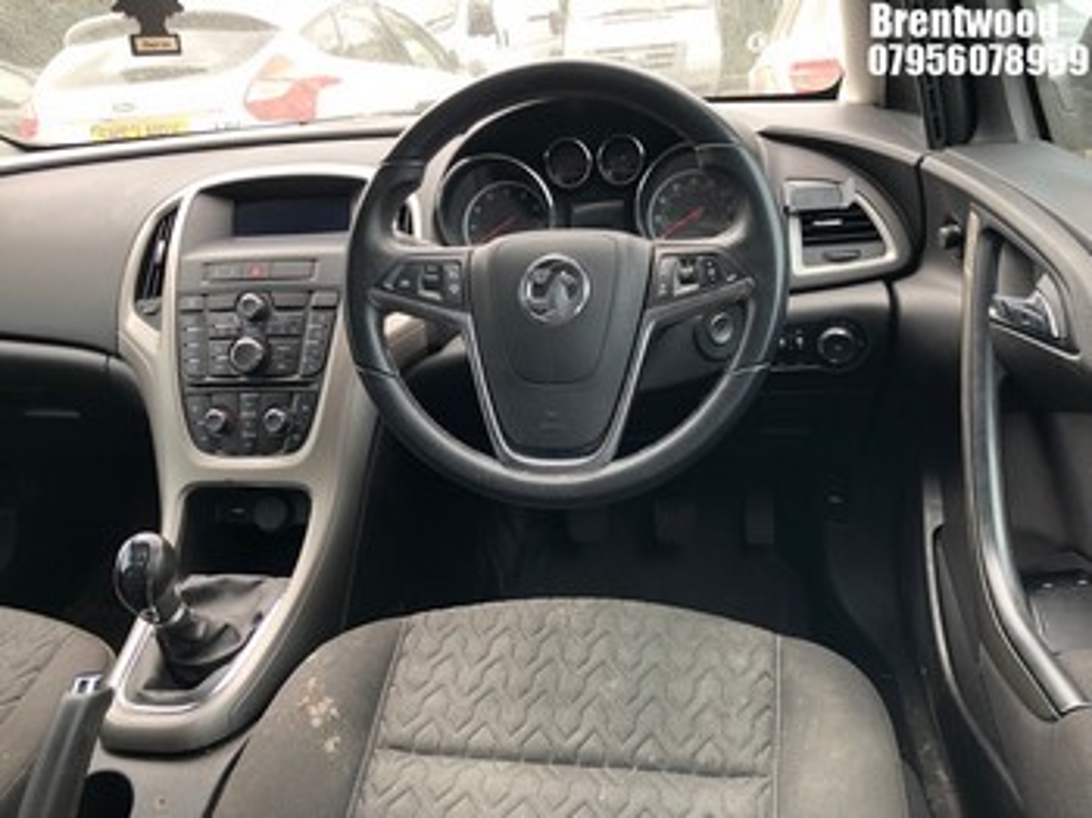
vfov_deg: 49.7
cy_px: 409
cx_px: 546
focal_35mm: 28
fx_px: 883
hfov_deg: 63.5
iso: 64
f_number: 1.8
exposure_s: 1/120
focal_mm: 4
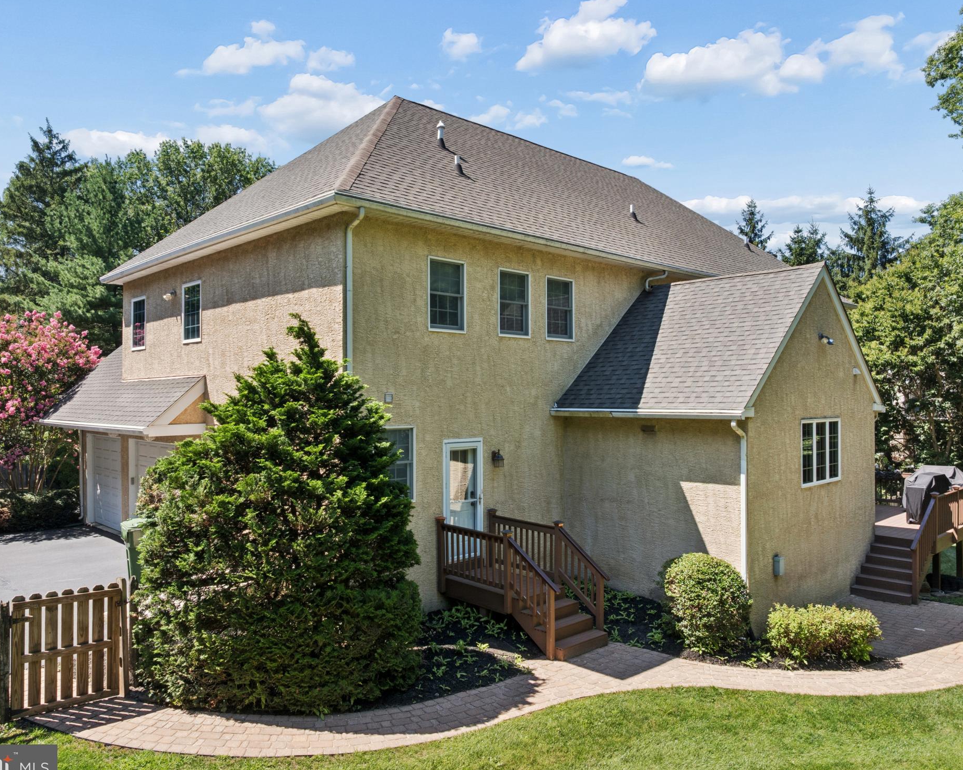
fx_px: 741
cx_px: 462
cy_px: 387
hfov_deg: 66.0
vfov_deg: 54.9
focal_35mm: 26
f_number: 9
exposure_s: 1/10
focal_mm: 12.3
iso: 100
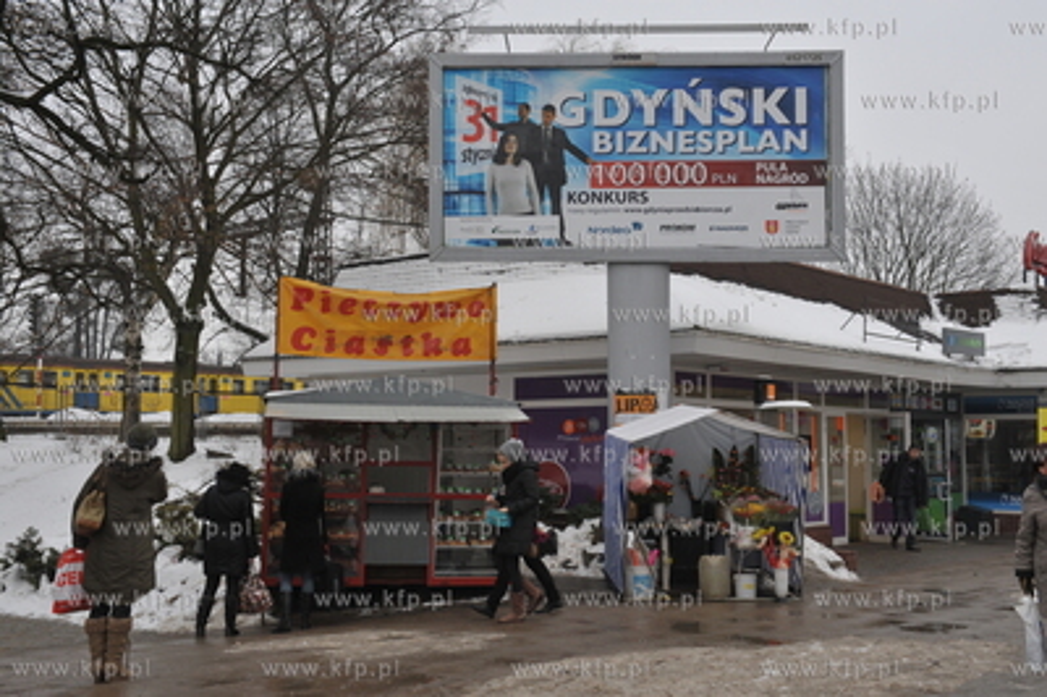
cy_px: 348
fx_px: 1279
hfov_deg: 44.5
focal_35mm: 44
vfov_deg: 30.5
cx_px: 524
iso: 640
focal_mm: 44
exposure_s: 1/320
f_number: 6.3
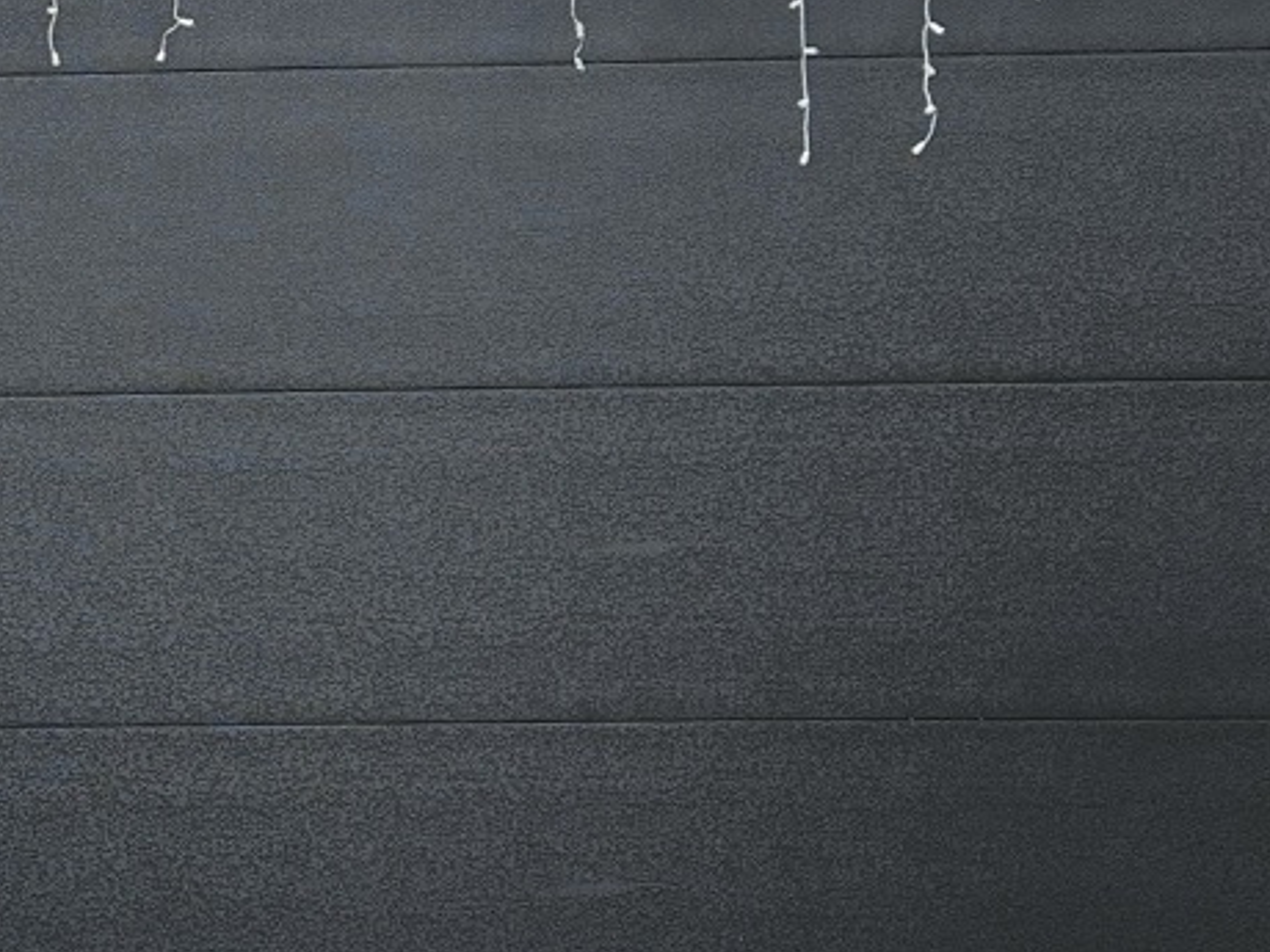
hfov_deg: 23.2
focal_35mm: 80
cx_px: -52
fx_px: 2935
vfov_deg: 18.1
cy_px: 72
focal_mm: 5.4
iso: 25
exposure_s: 1/284
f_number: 1.8
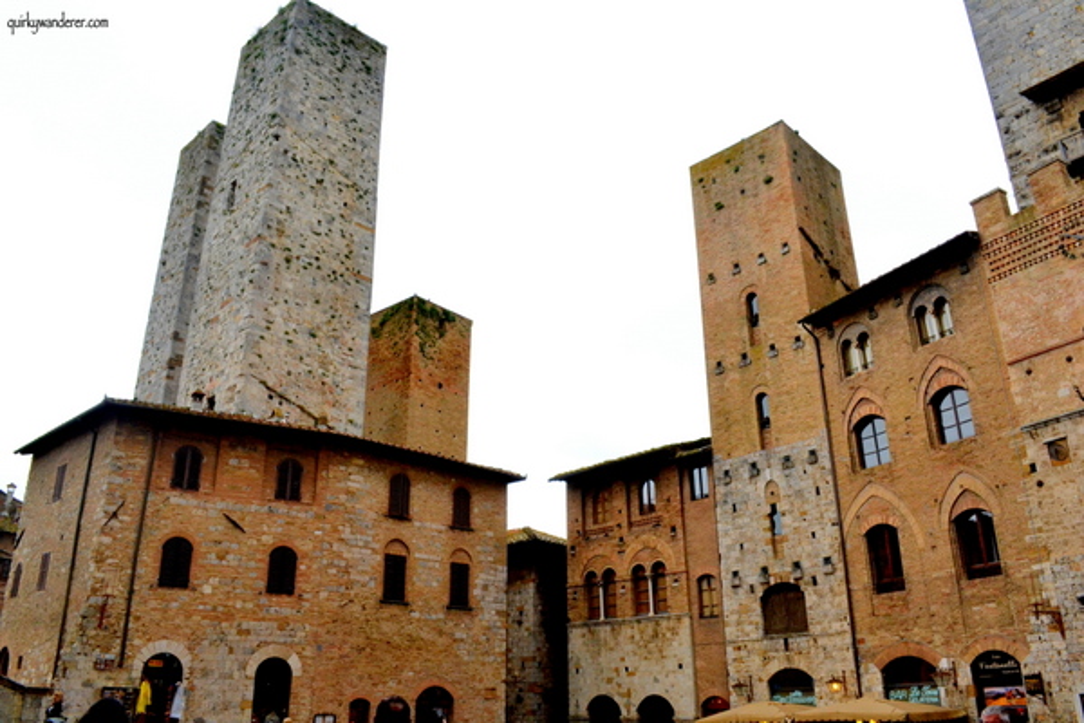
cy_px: 362
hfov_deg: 67.4
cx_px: 542
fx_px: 813
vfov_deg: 47.9
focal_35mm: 27
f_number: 10
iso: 1600
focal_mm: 18
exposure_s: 1/500
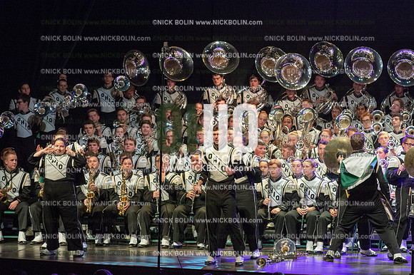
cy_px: 138
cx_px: 207
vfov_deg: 7.2
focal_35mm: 190
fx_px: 2184
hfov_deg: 10.8
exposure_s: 1/200
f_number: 7.1
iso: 8000
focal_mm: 190
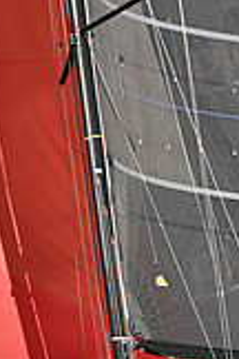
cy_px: 389
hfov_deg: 4.0
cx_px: 75
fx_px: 3396
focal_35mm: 341
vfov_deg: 6.0
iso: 250
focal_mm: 95
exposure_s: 1/1250
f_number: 5.6
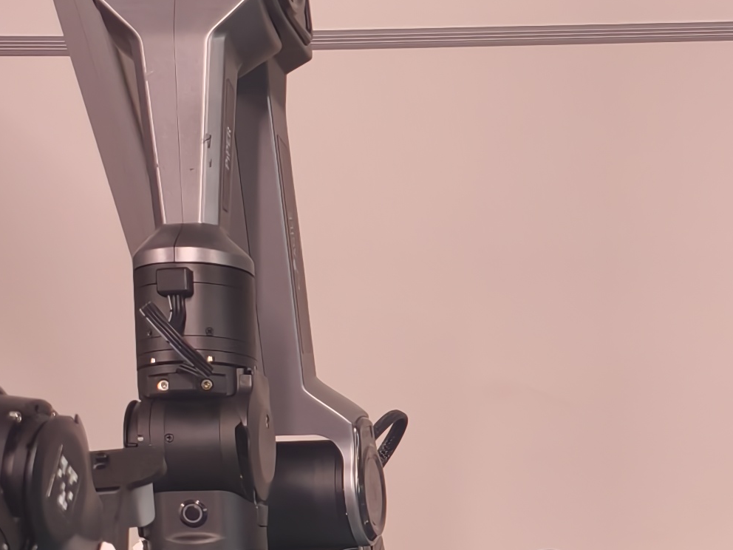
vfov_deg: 14.7
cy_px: 765
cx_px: 984
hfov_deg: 19.0
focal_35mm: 95
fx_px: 2012
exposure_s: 1/50
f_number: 1.57
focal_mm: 5.6
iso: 287
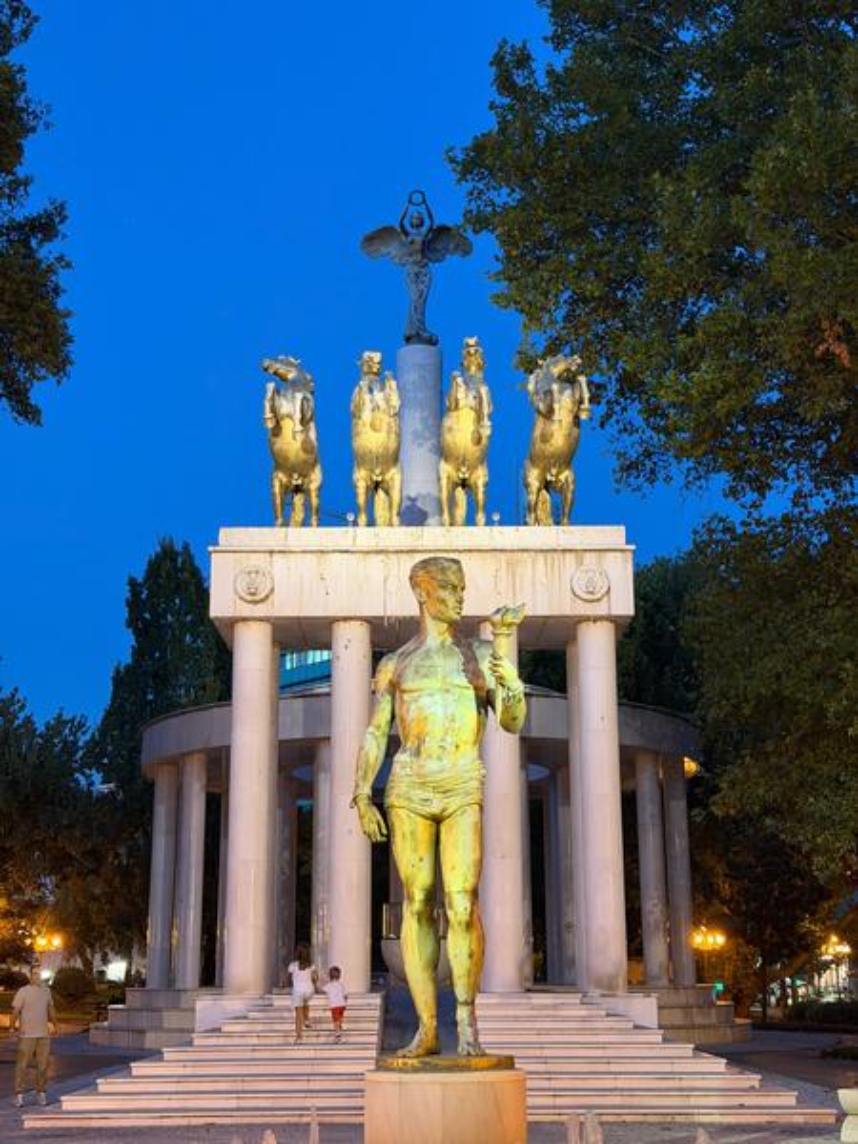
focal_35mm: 48
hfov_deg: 30.3
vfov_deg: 39.7
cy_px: 572
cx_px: 429
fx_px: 1586
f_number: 1.78
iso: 400
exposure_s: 1/33
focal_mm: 6.76
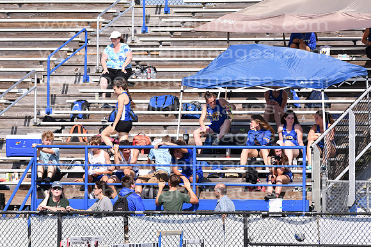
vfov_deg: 3.1
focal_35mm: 450
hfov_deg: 4.6
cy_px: 124
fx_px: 4638
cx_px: 186
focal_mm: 300
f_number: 5.6
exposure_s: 1/4000
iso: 400
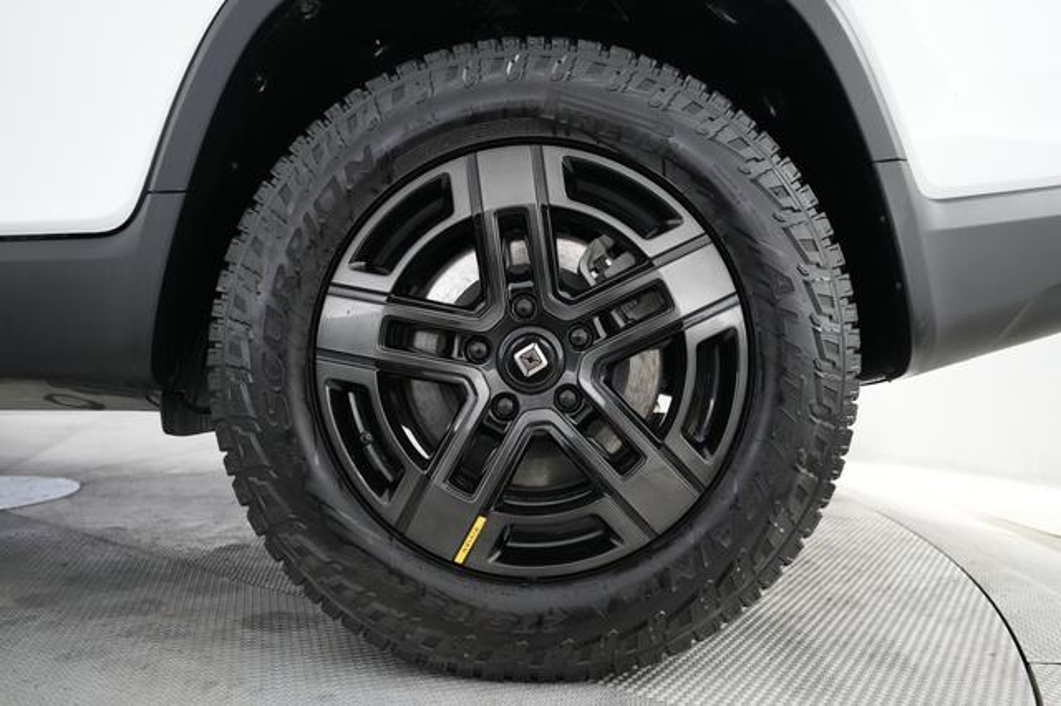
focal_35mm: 26
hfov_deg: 69.4
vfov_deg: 49.5
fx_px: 766
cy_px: 353
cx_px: 530
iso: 5000
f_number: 2.8
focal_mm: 26
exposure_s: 1/160
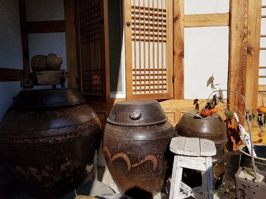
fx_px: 200
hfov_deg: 67.3
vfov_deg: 53.1
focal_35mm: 26
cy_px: 100
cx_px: 133
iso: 50
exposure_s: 1/4368
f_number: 1.7
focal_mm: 4.2
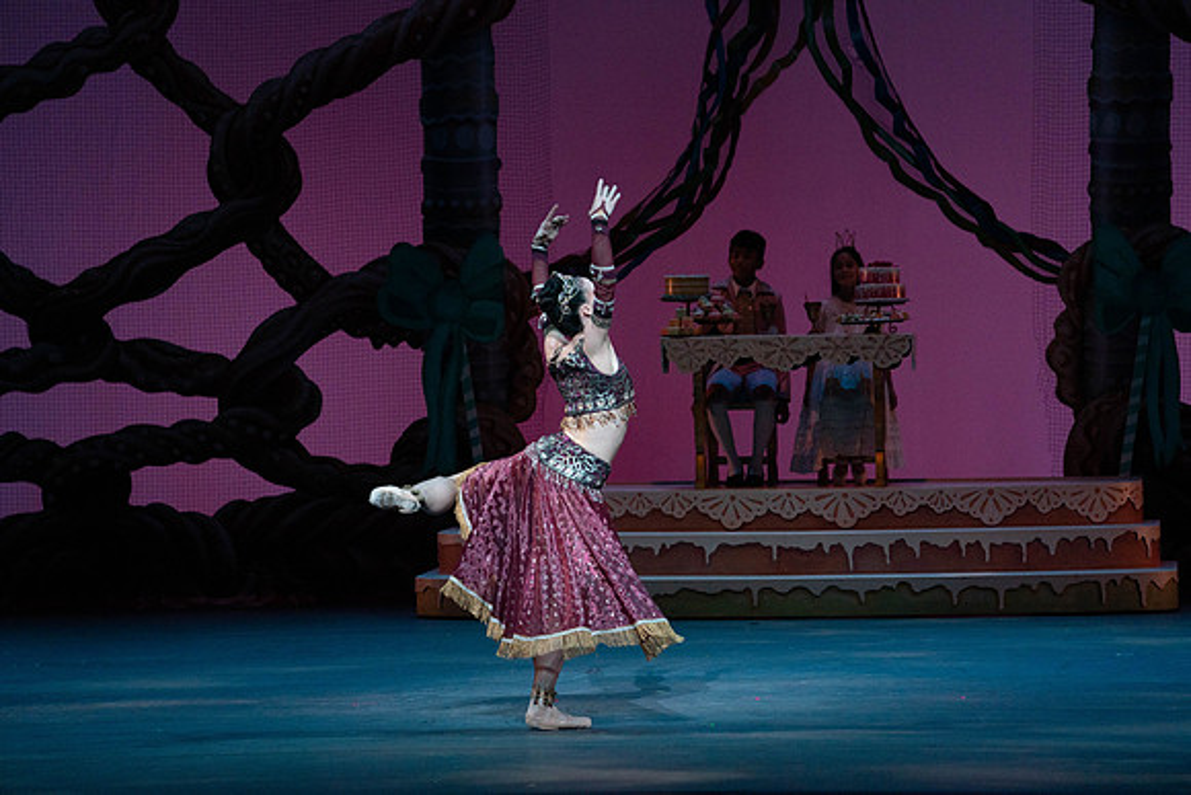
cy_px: 398
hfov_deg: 10.3
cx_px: 596
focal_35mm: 200
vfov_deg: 6.9
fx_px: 6618
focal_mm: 200
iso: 3200
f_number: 5.6
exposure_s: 1/320
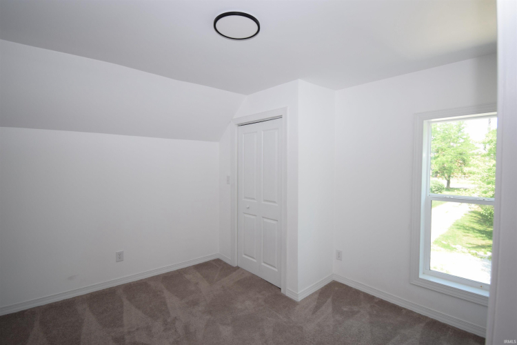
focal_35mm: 17
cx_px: 258
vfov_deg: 69.7
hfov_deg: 92.4
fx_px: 248
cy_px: 172
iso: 400
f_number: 5
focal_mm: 11.5
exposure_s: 1/100
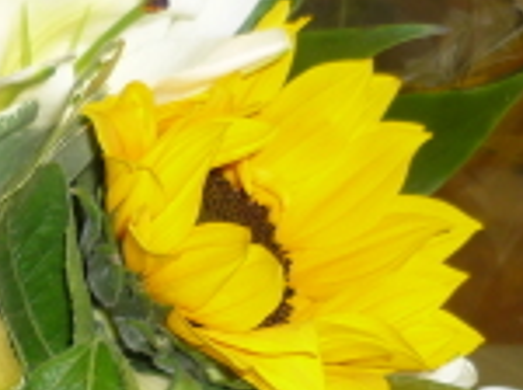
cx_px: -21
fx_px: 1705
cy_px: 439
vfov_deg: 12.8
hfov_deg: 17.0
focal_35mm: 113
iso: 100
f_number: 2.8
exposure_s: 1/30
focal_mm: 5.5
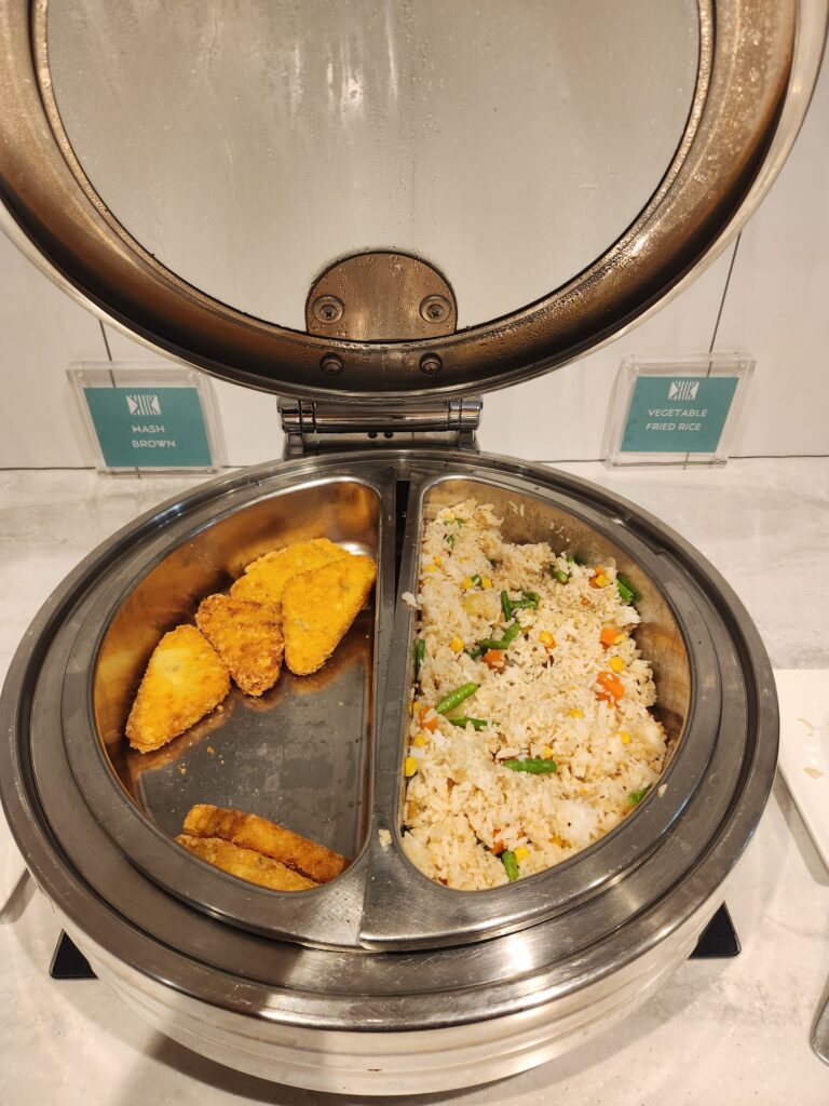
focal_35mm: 23
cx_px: 414
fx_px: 734
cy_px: 553
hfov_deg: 58.9
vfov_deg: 73.9
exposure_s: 1/100
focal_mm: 5.4
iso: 160
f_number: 1.8
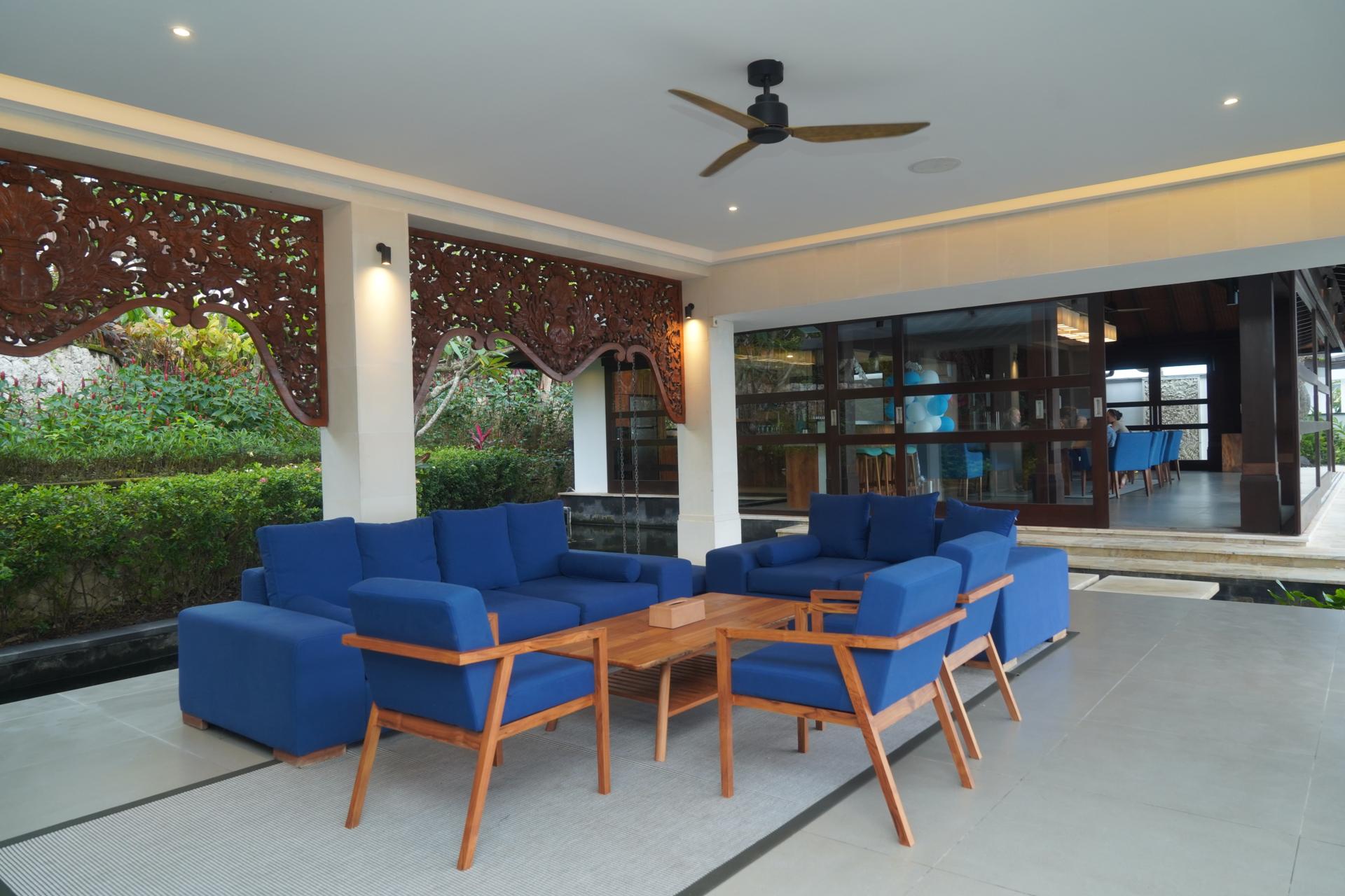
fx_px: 897
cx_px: 672
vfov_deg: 53.1
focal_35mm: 24
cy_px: 448
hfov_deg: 73.7
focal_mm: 24
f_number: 5
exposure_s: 1/160
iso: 1000
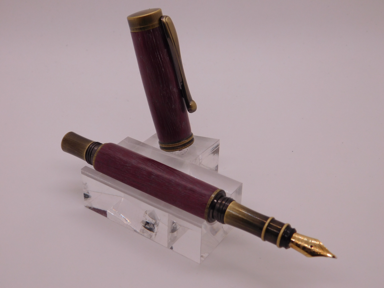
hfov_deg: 37.5
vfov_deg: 28.6
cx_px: 192
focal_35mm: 51
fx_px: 566
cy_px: 144
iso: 125
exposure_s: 1/125
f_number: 3.8
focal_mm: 9
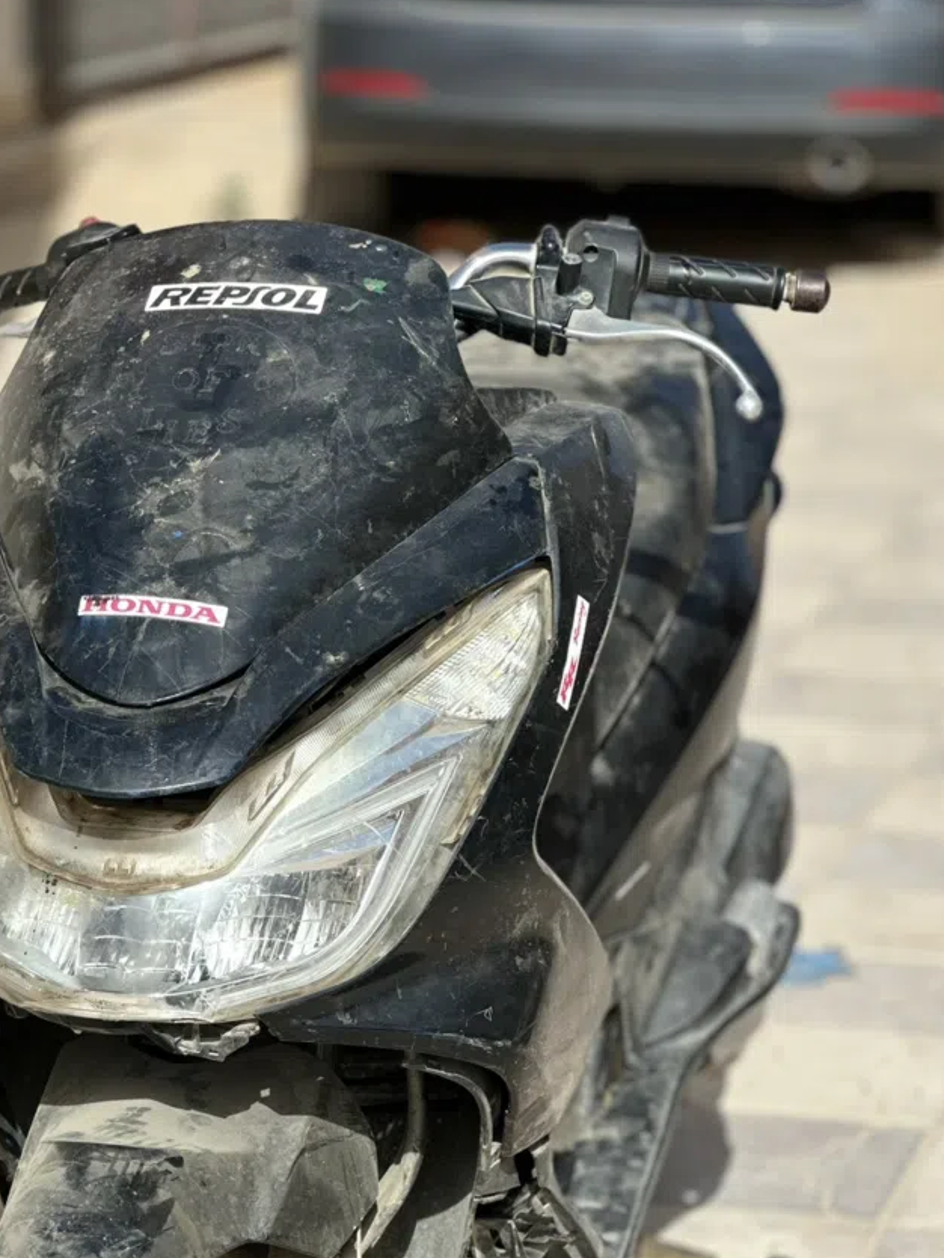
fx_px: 4579
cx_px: 259
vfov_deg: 15.6
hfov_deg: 11.7
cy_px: 898
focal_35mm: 126
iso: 32
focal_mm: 9
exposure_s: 1/595
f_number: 2.8
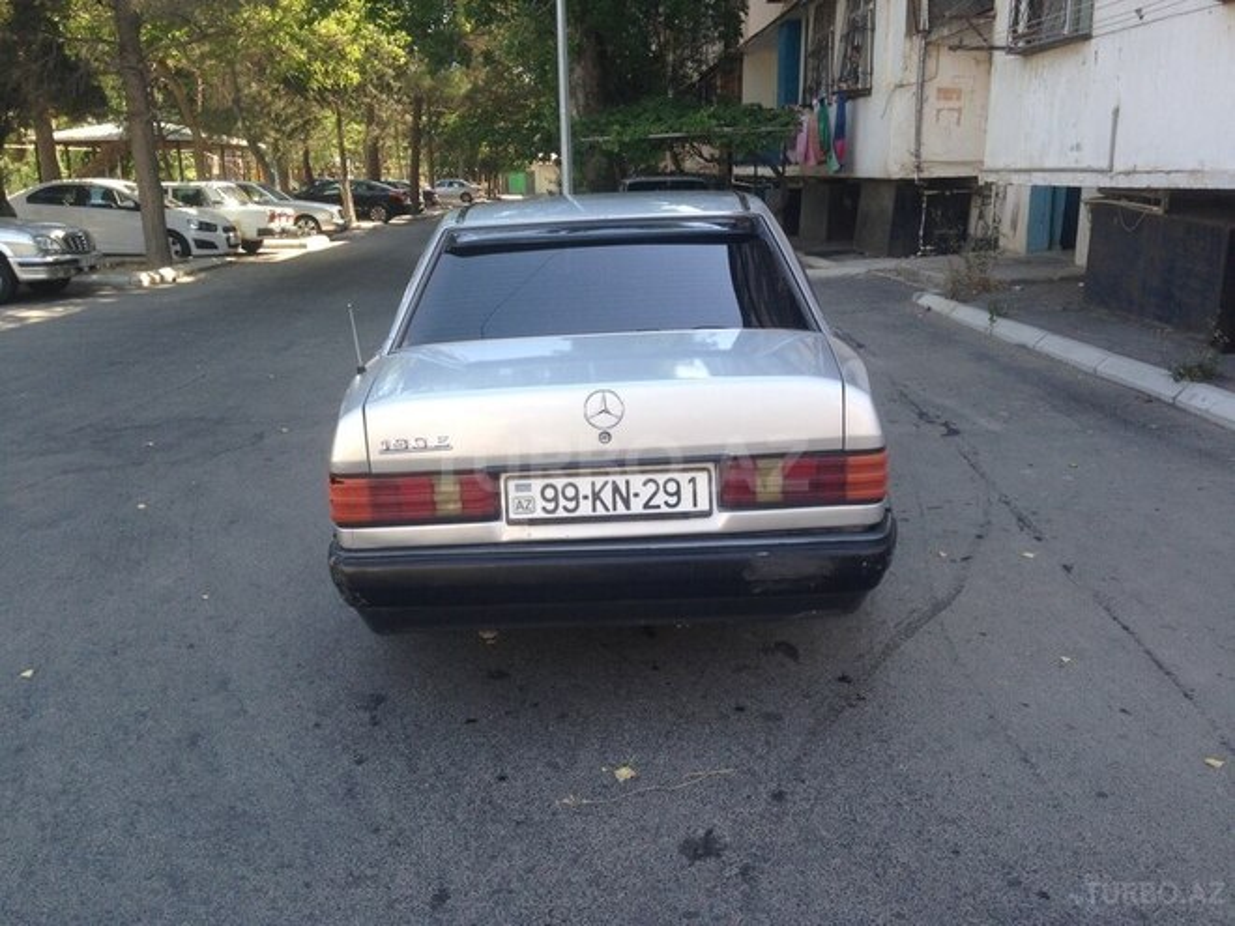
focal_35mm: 33
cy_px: 463
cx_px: 618
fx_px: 1177
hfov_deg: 55.4
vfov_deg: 42.9
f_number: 2.4
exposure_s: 1/276
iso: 50
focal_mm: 4.12
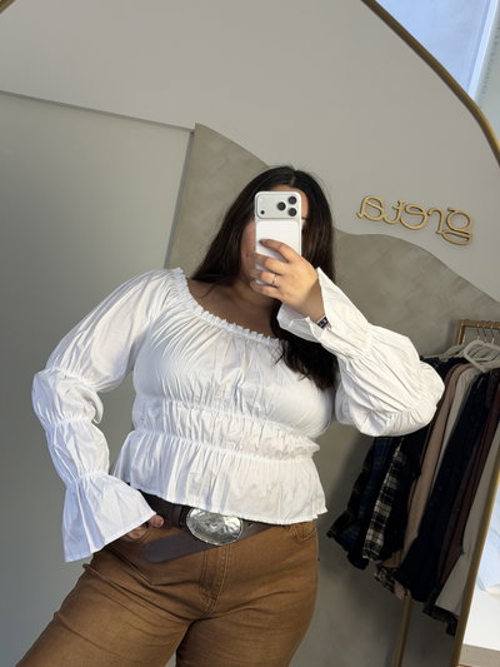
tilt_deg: -16.8
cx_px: 250
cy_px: 334
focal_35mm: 48
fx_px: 924
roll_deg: -10.2
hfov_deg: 30.3
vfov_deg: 39.6
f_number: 1.78
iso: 64
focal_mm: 6.76
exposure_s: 1/246
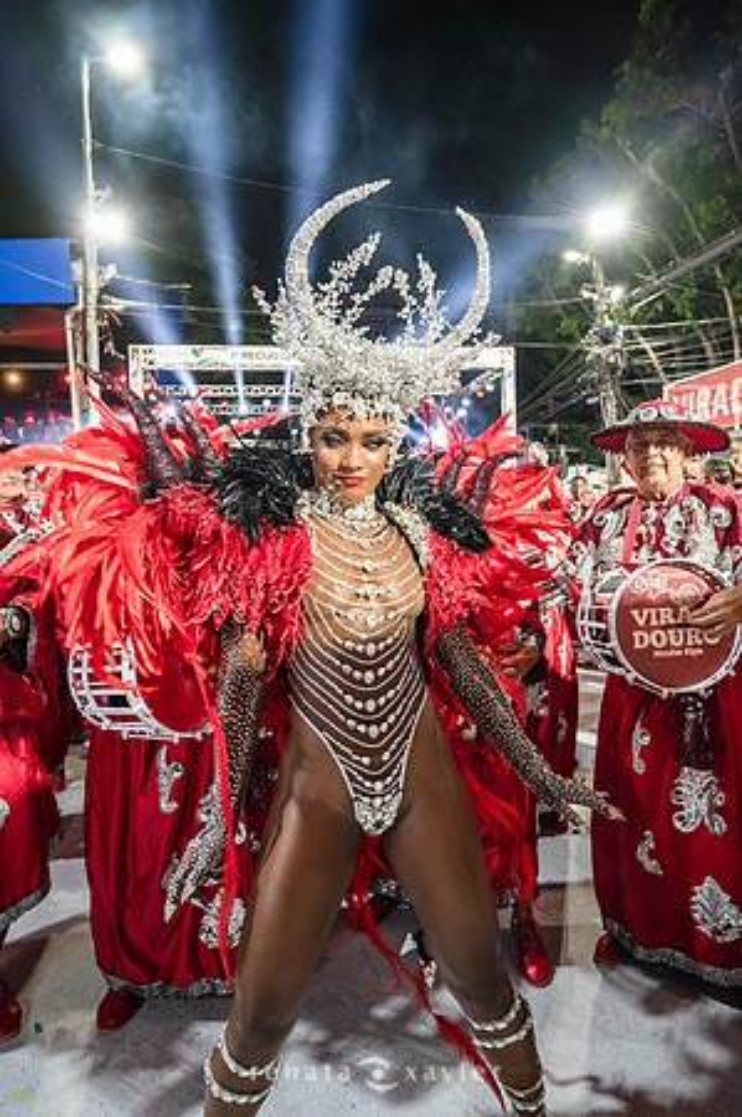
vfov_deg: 79.9
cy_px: 558
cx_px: 371
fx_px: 666
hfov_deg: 58.2
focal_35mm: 22
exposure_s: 1/250
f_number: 4
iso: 4000
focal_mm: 21.5
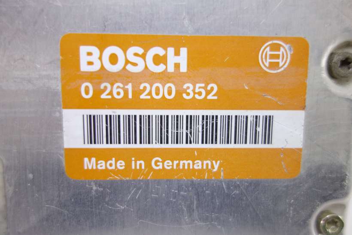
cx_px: 176
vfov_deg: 46.4
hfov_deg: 65.5
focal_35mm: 28
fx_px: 274
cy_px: 118
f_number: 2
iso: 125
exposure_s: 1/100
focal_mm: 10.4
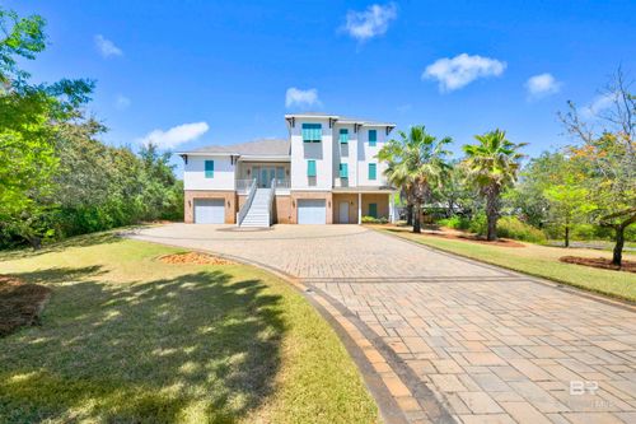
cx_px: 318
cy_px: 212
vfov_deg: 77.3
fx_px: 265
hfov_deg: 100.4
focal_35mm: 15
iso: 400
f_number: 11
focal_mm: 15
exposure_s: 1/250
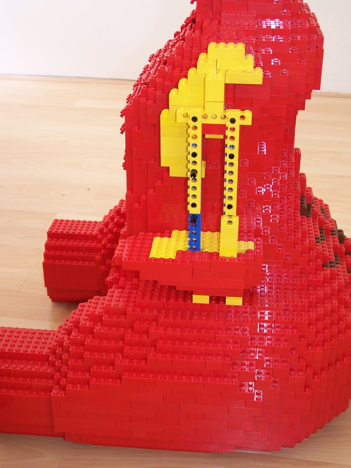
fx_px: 757
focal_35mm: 56
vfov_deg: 34.3
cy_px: 234
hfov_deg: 26.1
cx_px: 176
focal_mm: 9.3
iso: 80
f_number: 3.1
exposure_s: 1/4
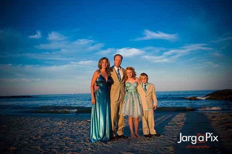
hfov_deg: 60.3
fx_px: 200
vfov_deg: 42.3
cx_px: 116
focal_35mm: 31
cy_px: 77
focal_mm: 31
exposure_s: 1/1600
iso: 200
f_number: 3.2
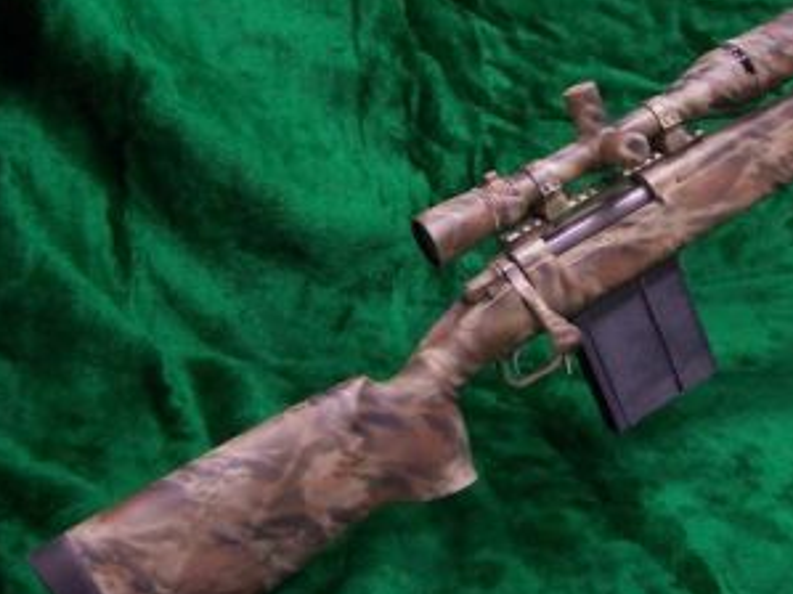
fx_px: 1397
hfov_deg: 31.0
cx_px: 623
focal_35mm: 61
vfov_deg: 24.0
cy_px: 278
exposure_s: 1/8
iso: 140
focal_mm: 6.3
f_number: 2.8
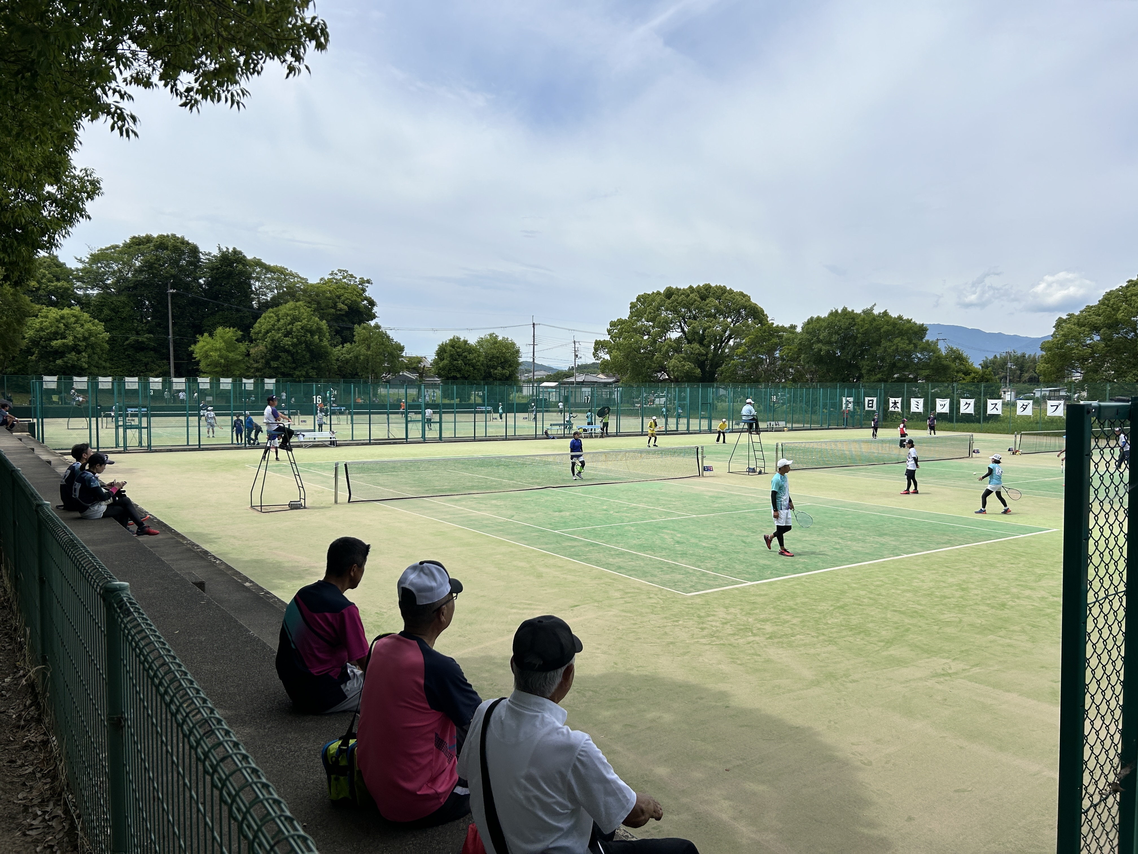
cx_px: 569
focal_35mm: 26
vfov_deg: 53.1
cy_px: 427
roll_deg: -0.7
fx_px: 855
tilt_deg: -3.0
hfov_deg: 67.3
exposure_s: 1/6579
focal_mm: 5.7
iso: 50
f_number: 1.5
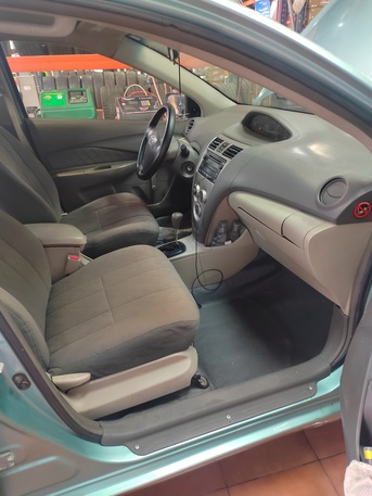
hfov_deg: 58.9
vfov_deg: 73.9
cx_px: 186
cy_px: 248
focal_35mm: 23
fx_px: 329
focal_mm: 5.52
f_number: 1.9
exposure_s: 1/50
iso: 1938
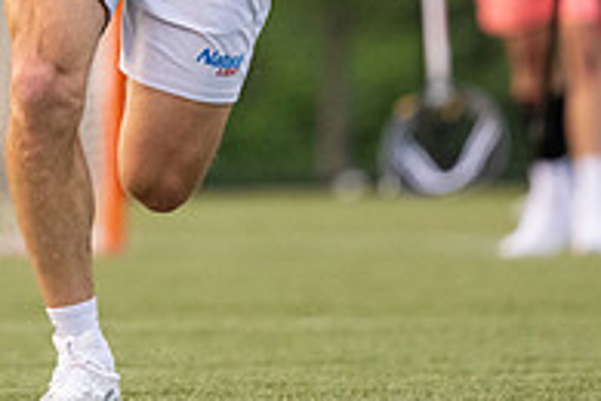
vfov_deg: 0.9
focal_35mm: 1597
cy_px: -185
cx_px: 105
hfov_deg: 1.3
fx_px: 26659
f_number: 5.6
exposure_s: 1/1000
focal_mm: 500
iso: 3600
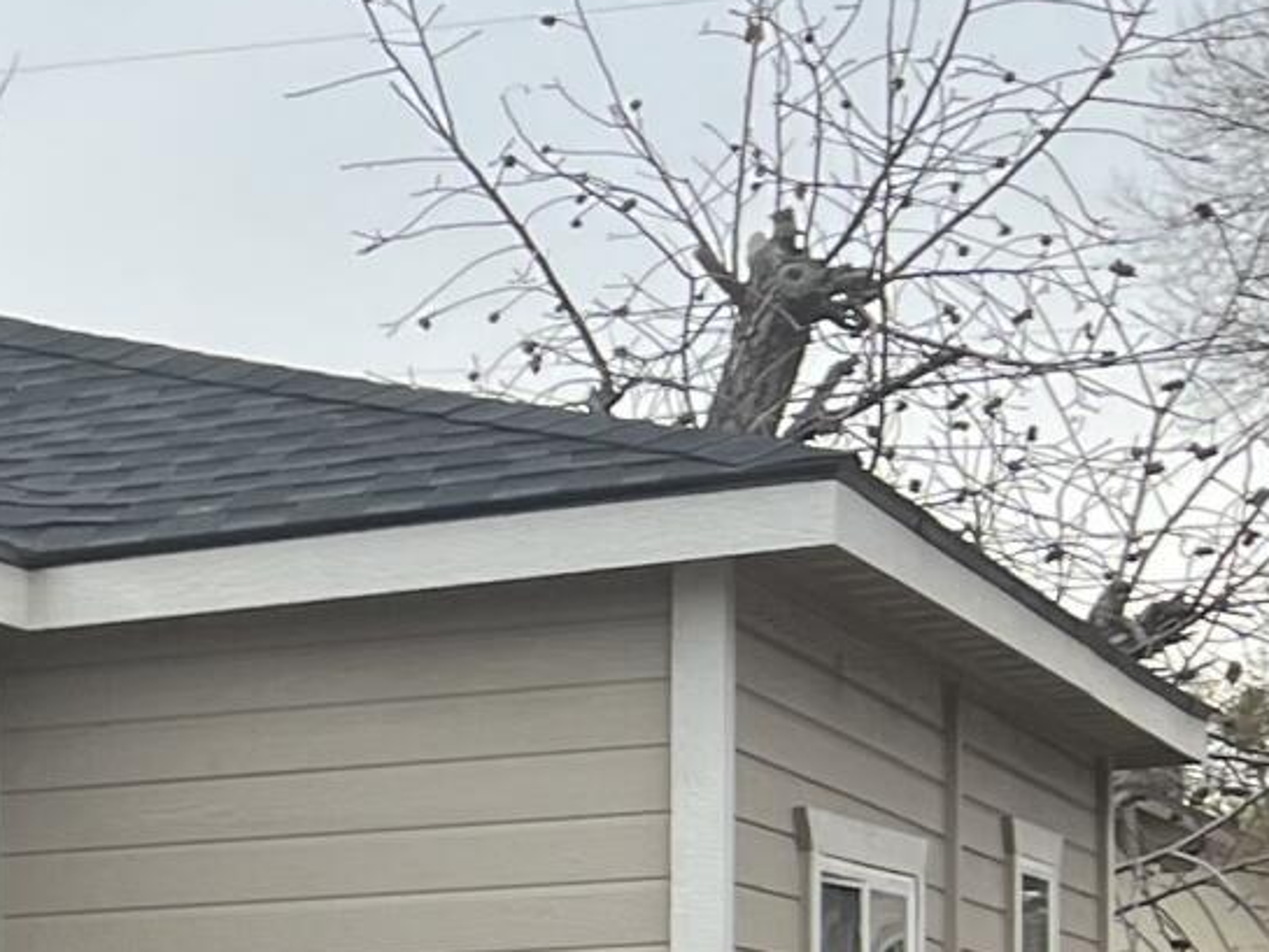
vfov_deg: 10.0
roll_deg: +1.5
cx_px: -2105
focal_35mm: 143
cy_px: 1434
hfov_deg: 10.9
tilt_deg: -3.1
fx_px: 5243
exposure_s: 1/147
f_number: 1.5
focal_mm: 5.7
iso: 32
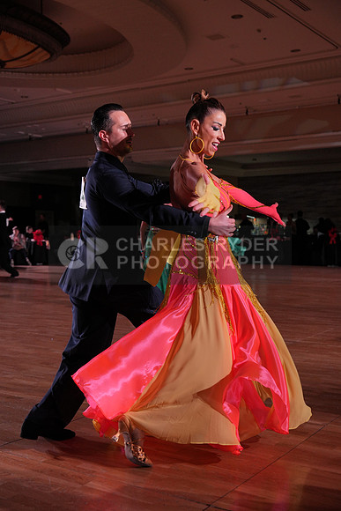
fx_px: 639
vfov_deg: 43.6
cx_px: 170
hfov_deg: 29.9
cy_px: 256
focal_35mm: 45
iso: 1000
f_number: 4
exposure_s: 1/500
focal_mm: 45
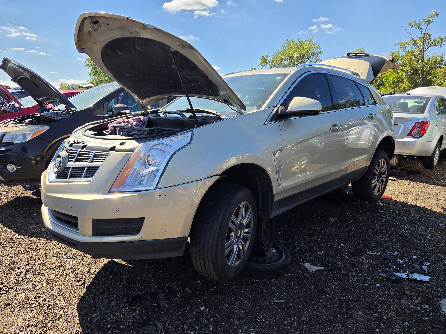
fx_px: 296
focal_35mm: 23
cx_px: 223
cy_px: 167
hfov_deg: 73.9
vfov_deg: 58.9
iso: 80
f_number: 1.8
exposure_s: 1/3075
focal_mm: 5.4
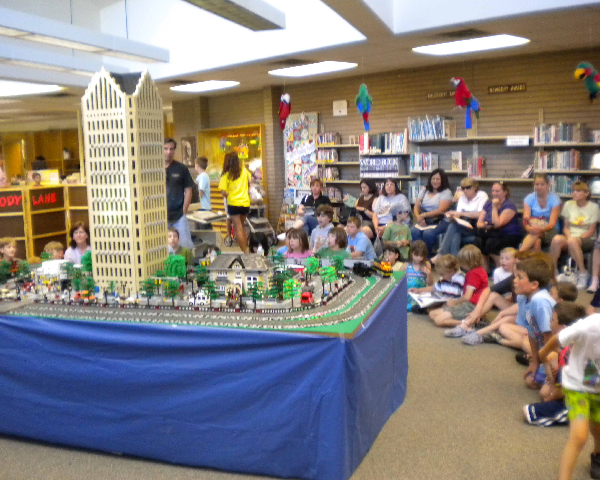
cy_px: 240
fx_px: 657
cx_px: 287
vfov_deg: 40.1
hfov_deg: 49.1
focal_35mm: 37
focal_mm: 6.3
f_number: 3.1
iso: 400
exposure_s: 1/56.5
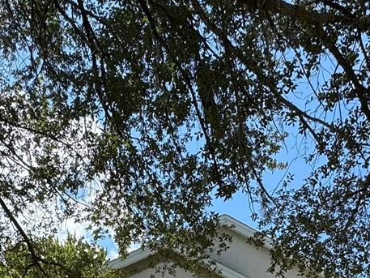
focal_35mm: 49
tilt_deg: +1.6
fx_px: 524
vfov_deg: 23.8
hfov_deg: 38.9
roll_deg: -0.6
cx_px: 192
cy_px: 413
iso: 40
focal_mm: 2.22
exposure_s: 1/620
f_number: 2.2
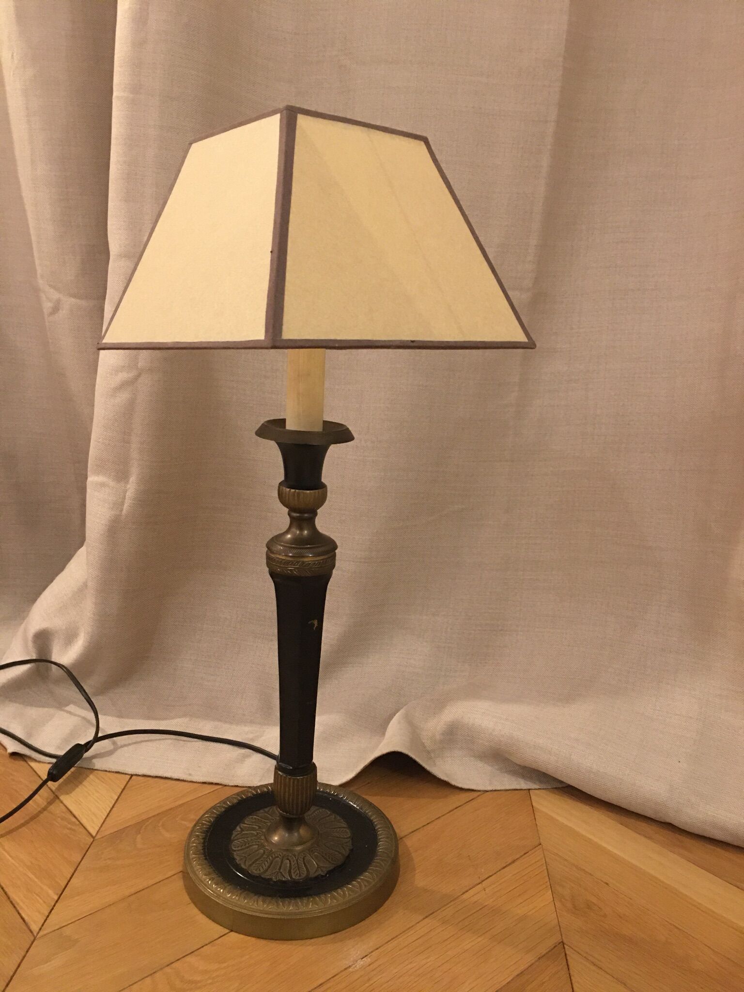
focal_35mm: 29
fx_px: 831
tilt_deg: -12.1
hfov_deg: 48.2
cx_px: 372
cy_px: 496
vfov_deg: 61.7
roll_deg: -2.6
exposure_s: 1/8
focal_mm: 4.15
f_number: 2.2
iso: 160
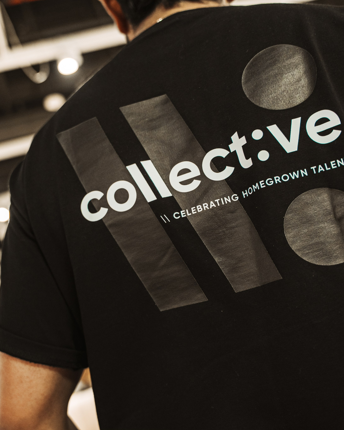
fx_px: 573
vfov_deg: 41.1
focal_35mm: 45
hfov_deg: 33.2
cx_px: 123
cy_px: 215
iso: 500
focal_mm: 31.9
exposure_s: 1/100
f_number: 2.8
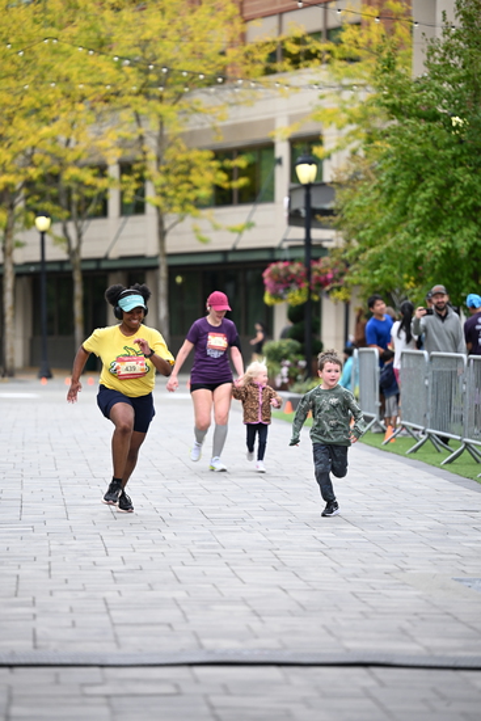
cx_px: 240
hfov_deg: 9.8
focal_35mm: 140
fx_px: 2804
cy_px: 360
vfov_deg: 14.6
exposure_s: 1/2500
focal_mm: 140
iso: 640
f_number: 2.8
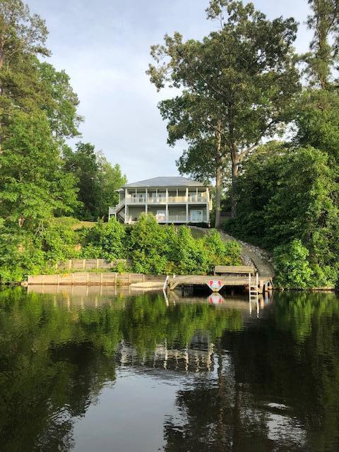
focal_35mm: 28
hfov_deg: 49.7
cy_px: 226
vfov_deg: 63.4
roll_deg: -0.6
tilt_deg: +4.9
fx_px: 366
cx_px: 170
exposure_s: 1/476
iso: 20
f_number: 1.8
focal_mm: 3.99
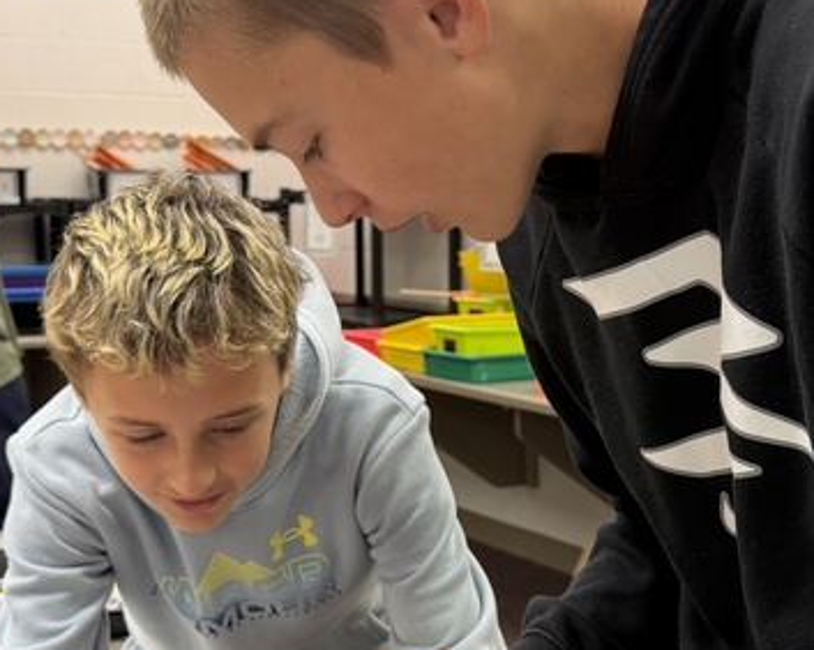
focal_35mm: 68
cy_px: 380
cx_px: 489
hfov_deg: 27.9
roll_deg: +0.4
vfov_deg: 22.4
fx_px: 1637
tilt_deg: -7.6
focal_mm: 6.76
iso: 80
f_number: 1.78
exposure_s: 1/61
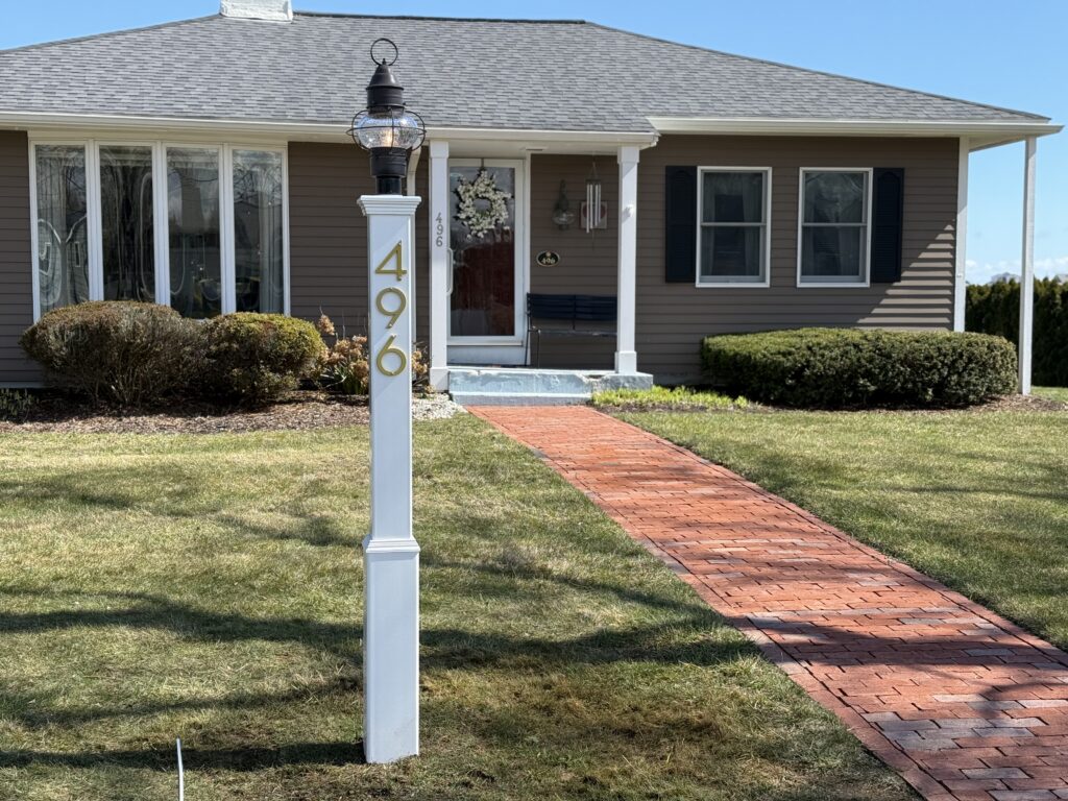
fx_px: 1481
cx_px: 534
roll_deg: +0.4
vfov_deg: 30.3
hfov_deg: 39.7
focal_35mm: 48
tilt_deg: -3.2
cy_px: 400
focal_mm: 6.76
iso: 64
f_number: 1.78
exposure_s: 1/2273
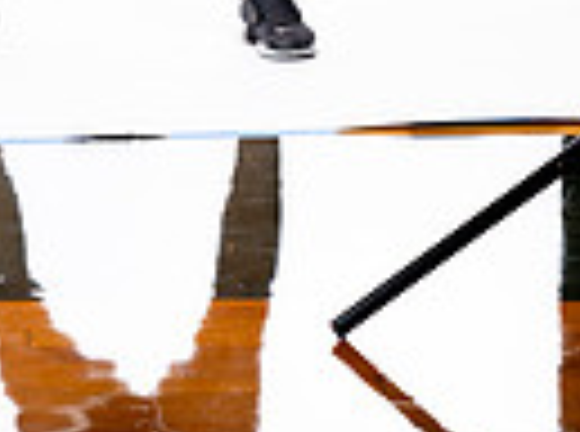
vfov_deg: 7.5
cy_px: -549
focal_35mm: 185
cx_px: 54
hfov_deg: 10.7
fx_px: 3091
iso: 400
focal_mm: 55
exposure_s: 1/250
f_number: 5.6
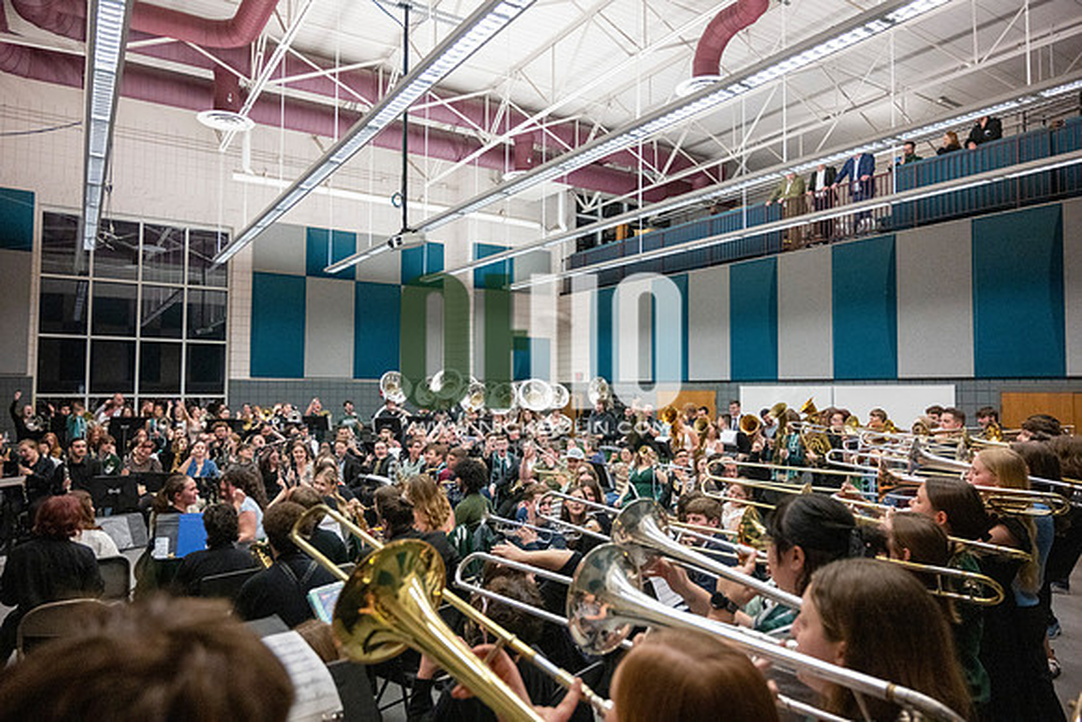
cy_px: 361
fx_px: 721
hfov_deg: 73.7
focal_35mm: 24
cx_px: 541
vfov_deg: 53.2
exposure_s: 1/500
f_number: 4
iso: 10000
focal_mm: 24
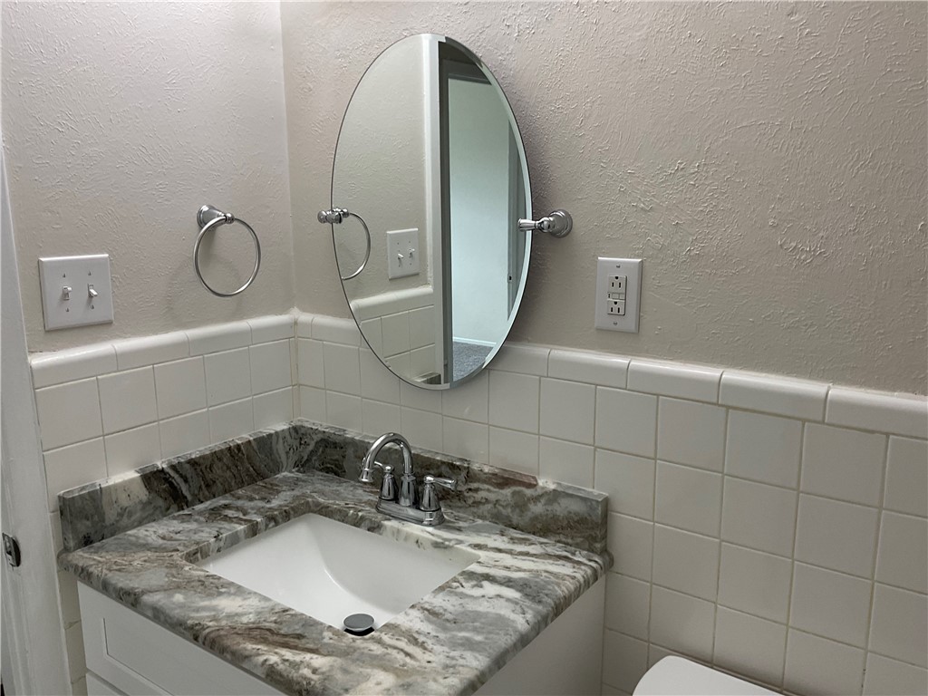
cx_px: 464
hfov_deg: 61.7
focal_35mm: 29
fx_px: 777
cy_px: 348
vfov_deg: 48.2
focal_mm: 3
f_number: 1.8
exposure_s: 1/60
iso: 40
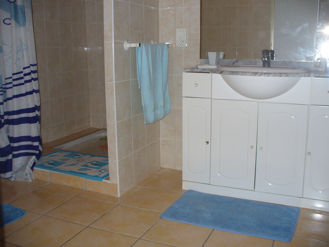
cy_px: 124
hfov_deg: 50.1
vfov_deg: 38.7
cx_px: 164
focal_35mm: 37
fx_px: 352
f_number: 2.8
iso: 100
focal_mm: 6.1
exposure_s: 1/60
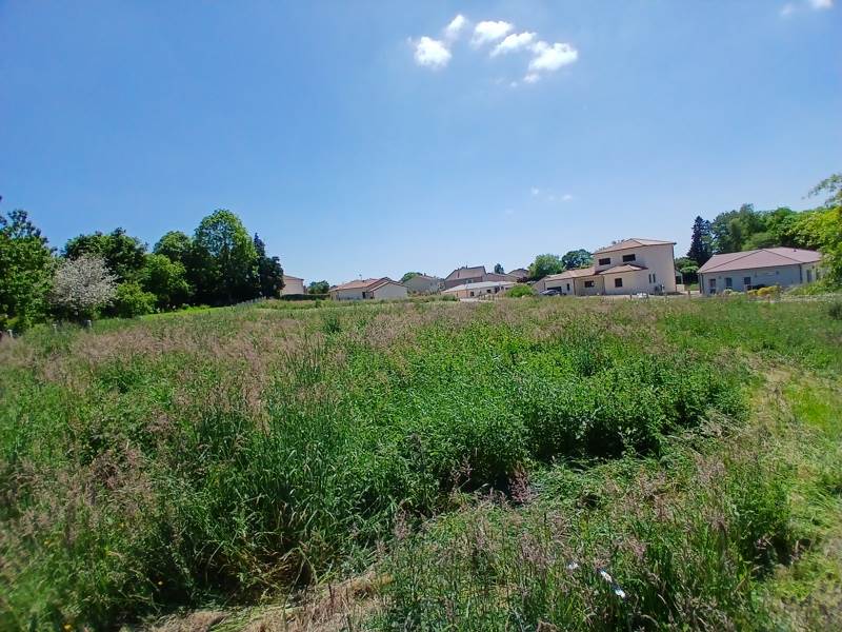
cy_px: 316
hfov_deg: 91.0
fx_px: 414
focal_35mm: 17
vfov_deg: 74.7
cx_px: 421
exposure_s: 1/1761
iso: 50
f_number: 2.2
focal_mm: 1.4
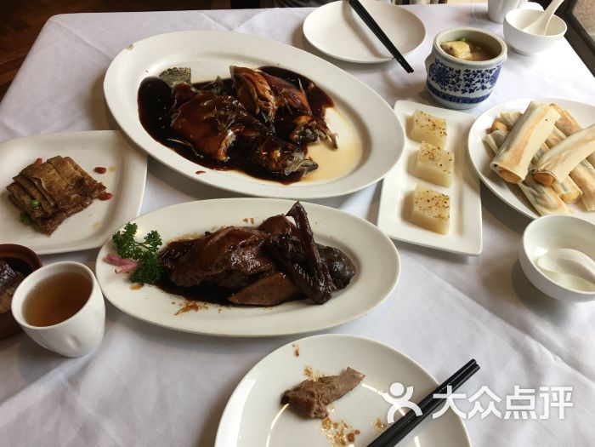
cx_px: 298
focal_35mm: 29
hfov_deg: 61.7
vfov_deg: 48.2
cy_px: 224
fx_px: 498
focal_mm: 4.15
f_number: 2.2
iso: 25
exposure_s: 1/33
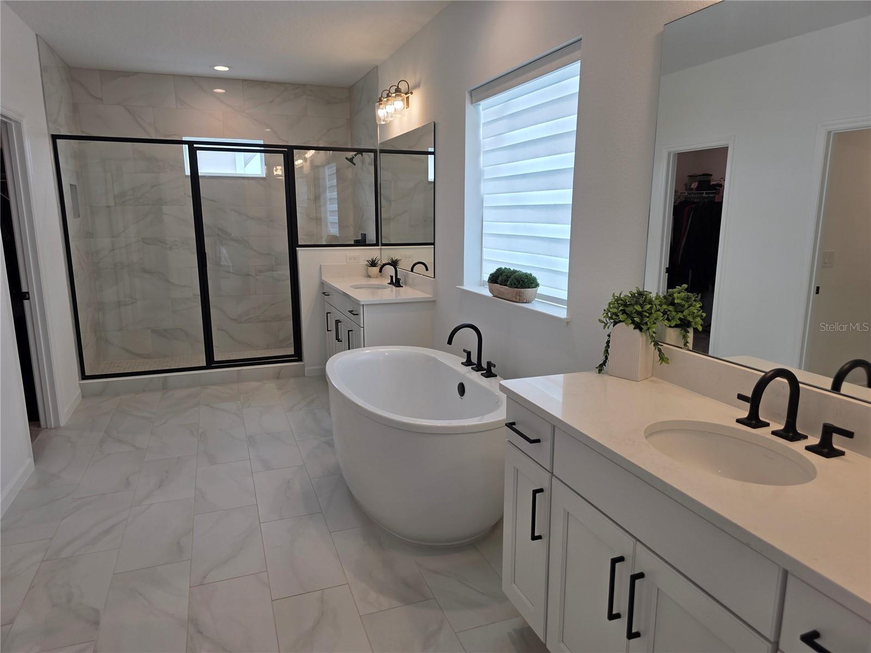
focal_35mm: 23
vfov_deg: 58.9
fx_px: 579
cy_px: 326
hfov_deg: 73.9
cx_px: 436
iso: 25
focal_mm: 6.3
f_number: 1.7
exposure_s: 1/120
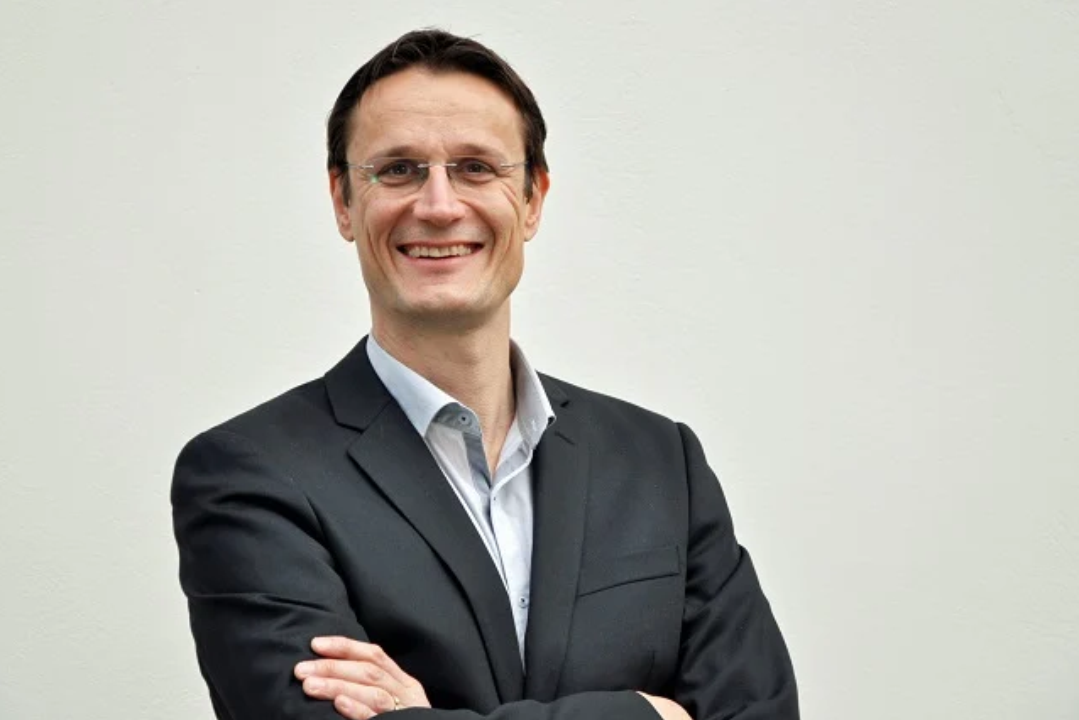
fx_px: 3658
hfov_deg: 16.8
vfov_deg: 11.2
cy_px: 361
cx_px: 541
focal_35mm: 122
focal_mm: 80
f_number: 5.3
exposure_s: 1/250
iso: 400
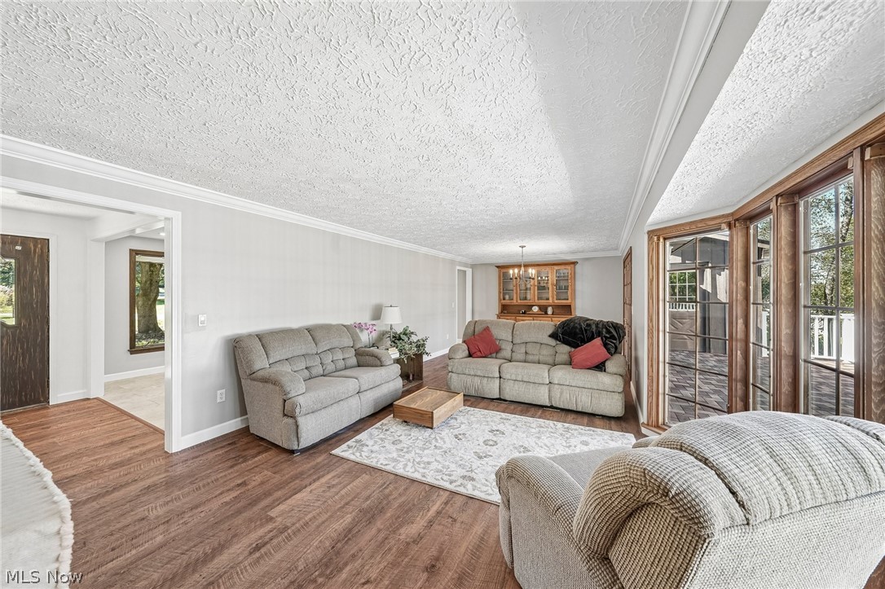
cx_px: 442
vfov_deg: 89.9
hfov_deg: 112.6
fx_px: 295
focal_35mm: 12
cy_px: 294
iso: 400
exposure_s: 1/15
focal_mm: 12
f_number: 8
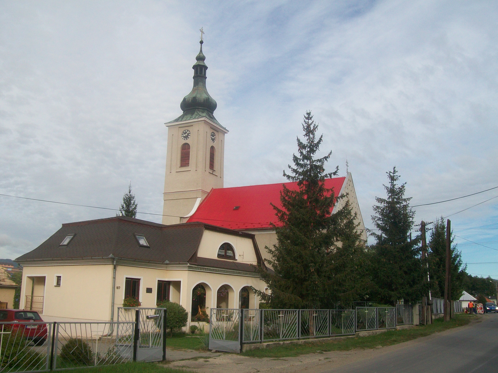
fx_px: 518
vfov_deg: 39.7
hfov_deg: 51.4
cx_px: 249
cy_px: 186
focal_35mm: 36
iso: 64
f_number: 4.8
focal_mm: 6
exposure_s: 1/400
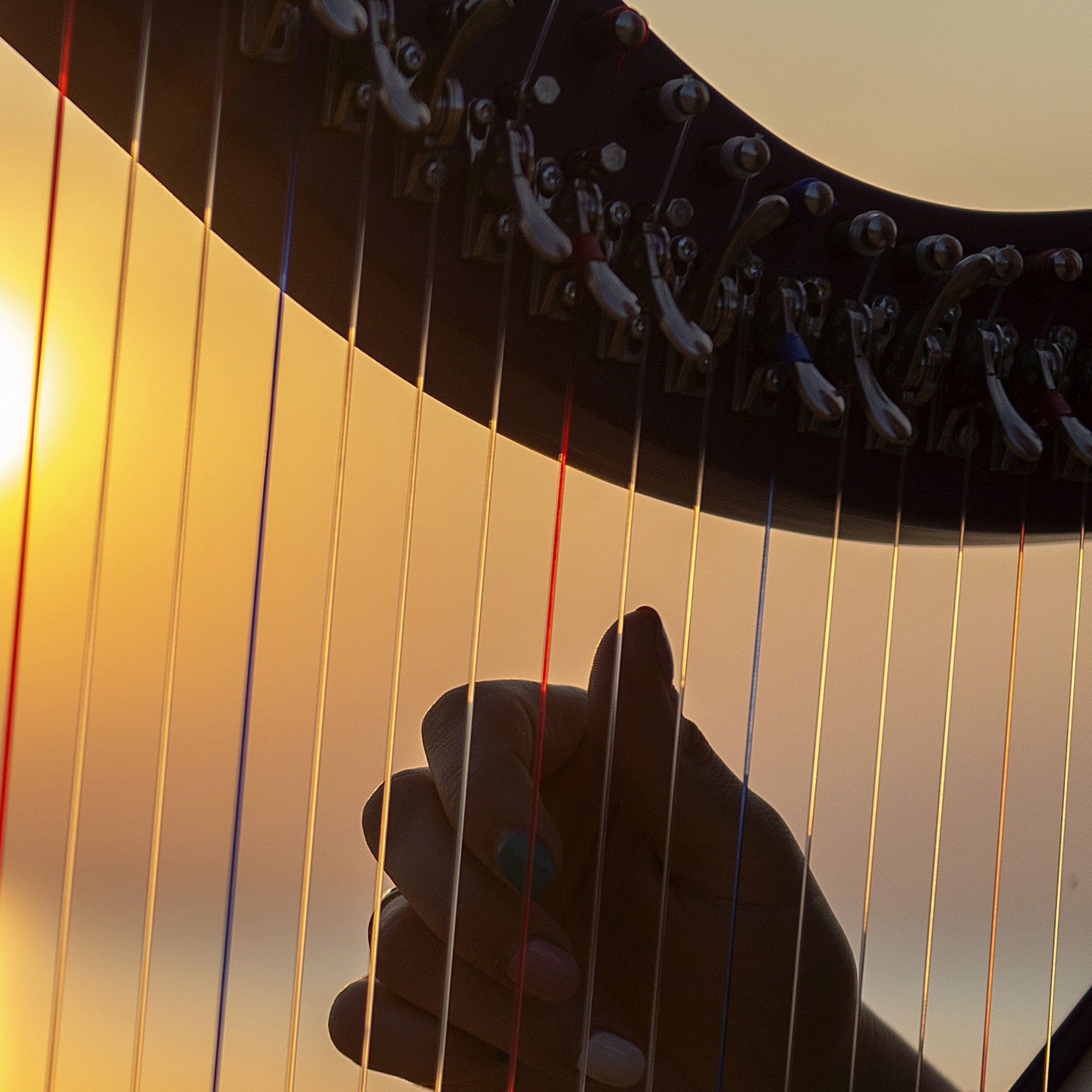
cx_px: -121
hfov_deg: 9.2
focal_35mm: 189
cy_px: 1055
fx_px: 6745
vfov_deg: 9.2
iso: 125
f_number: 3.2
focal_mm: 70
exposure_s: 1/4000
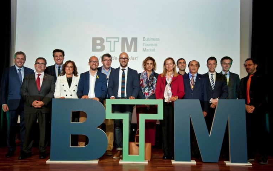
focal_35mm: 37
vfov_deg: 34.4
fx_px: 275
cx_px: 136
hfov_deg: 52.8
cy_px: 86
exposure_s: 1/250
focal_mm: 36
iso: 1250
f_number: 4.5
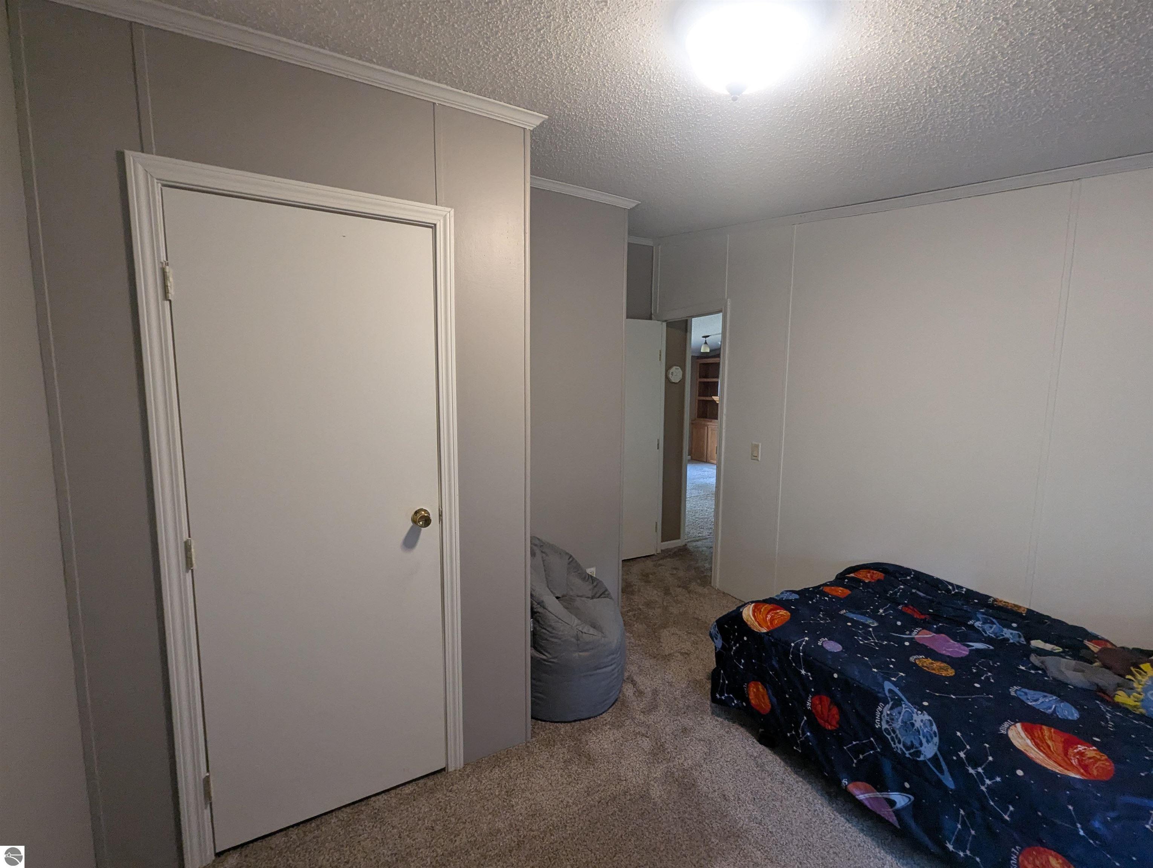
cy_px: 434
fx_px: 434
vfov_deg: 90.1
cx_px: 576
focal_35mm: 13
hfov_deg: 106.1
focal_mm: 1.95
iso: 226
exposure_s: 1/60
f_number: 2.2
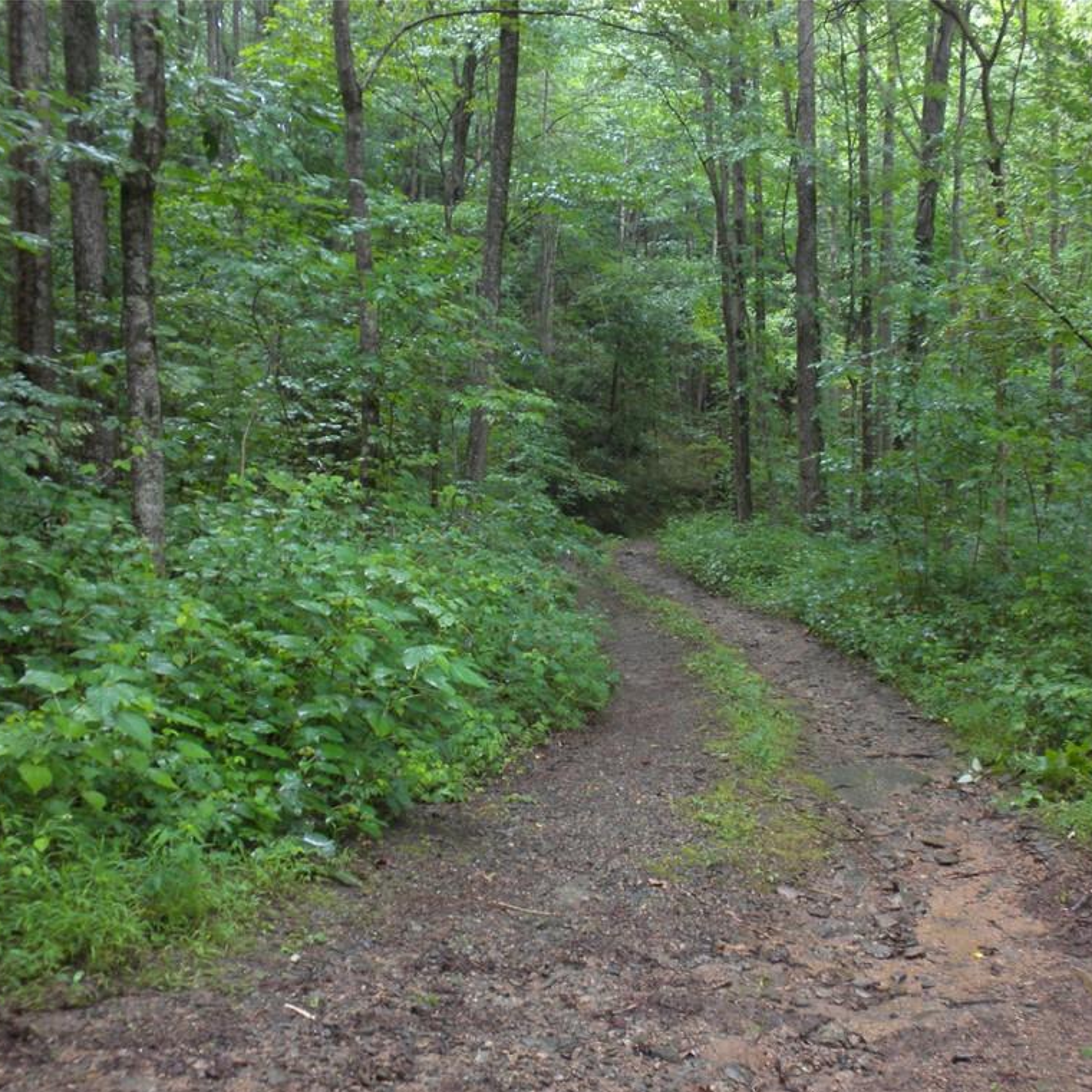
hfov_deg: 38.3
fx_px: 1570
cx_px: 624
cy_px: 550
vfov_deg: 38.3
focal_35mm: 44
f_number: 3.5
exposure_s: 1/8.3
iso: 64
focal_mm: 6.6
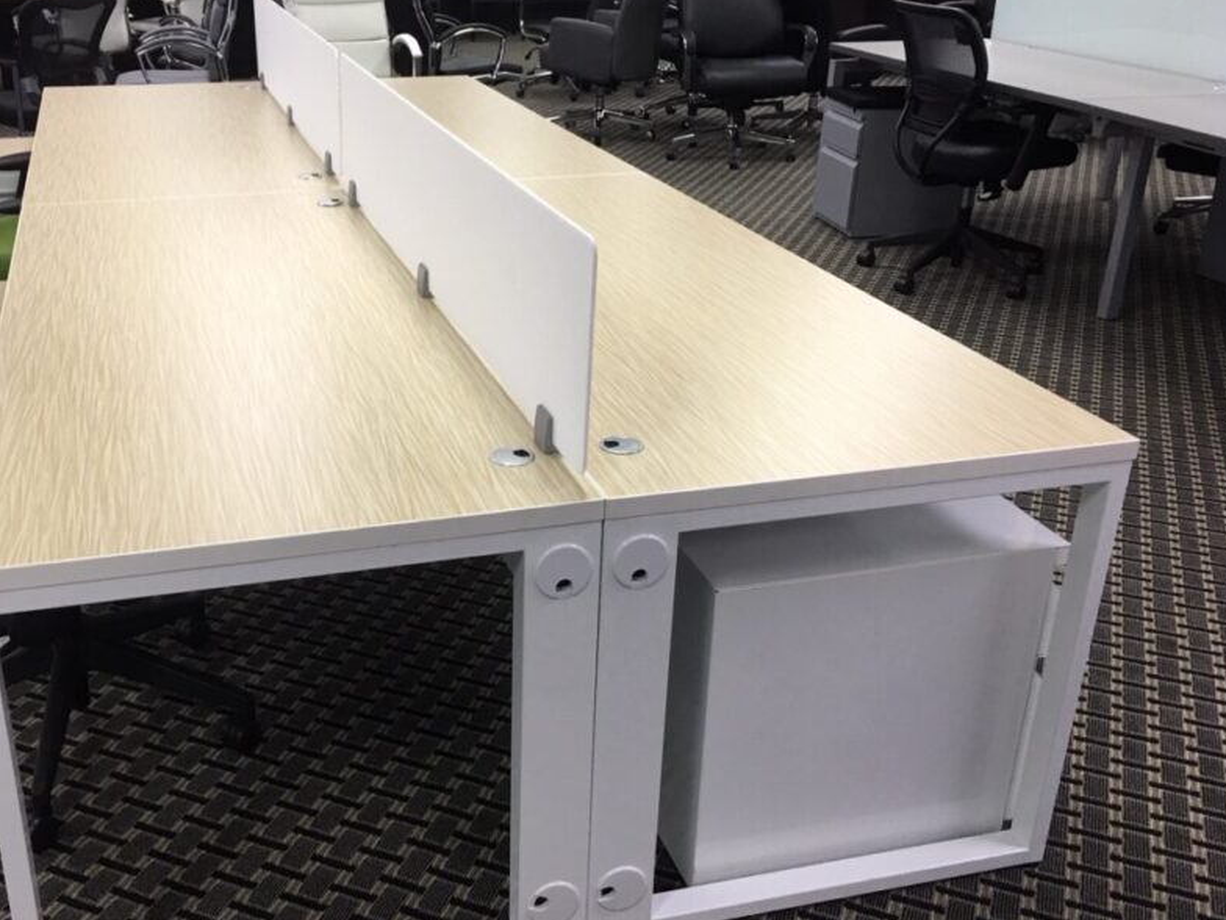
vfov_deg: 38.6
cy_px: 493
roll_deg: -0.6
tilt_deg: -23.6
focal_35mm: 37
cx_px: 480
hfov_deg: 49.8
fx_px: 1310
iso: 40
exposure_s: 1/15
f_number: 2.2
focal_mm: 4.15
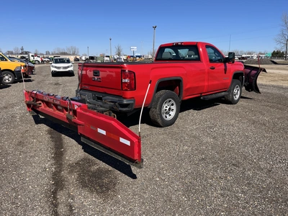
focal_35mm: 26
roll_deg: +1.8
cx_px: 144
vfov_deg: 53.1
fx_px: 216
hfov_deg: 67.3
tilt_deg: -11.2
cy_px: 108
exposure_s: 1/3215
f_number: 1.6
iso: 50
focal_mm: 5.1
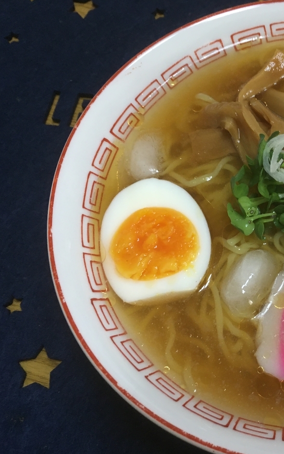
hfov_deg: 28.3
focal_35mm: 42
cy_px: 230
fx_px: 520
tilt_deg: -64.1
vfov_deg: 47.2
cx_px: 296
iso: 125
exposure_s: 1/33
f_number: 2.2
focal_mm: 4.15
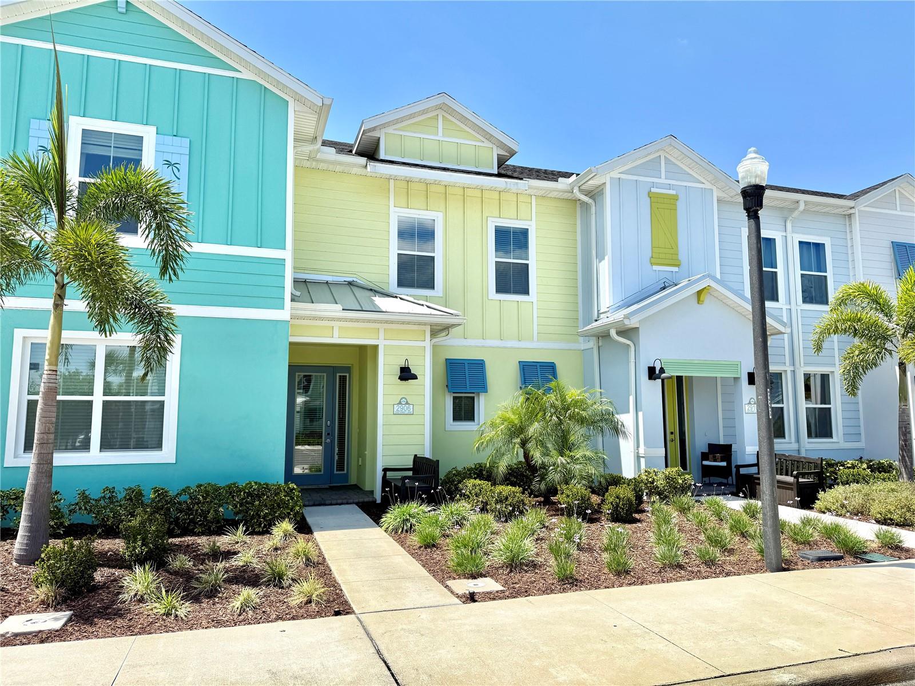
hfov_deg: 71.6
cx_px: 458
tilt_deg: +7.0
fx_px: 634
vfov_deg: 56.8
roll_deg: +0.2
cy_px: 343
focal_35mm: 24
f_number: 1.78
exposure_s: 1/3953
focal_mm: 6.76
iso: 80
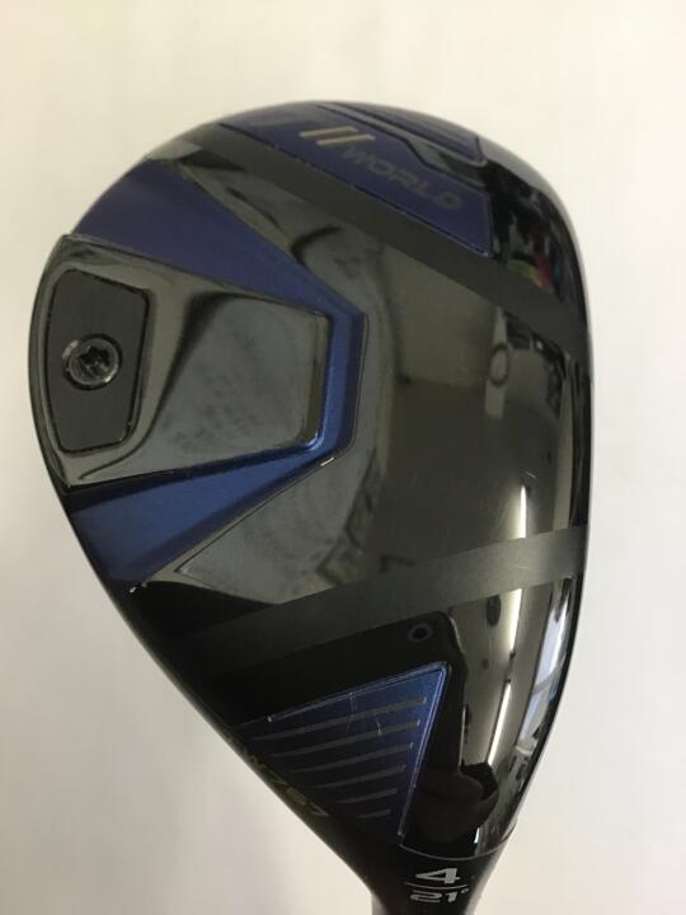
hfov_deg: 45.4
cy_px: 458
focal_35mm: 31
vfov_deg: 58.4
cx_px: 343
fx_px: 819
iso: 125
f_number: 2.4
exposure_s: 1/33
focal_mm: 3.3
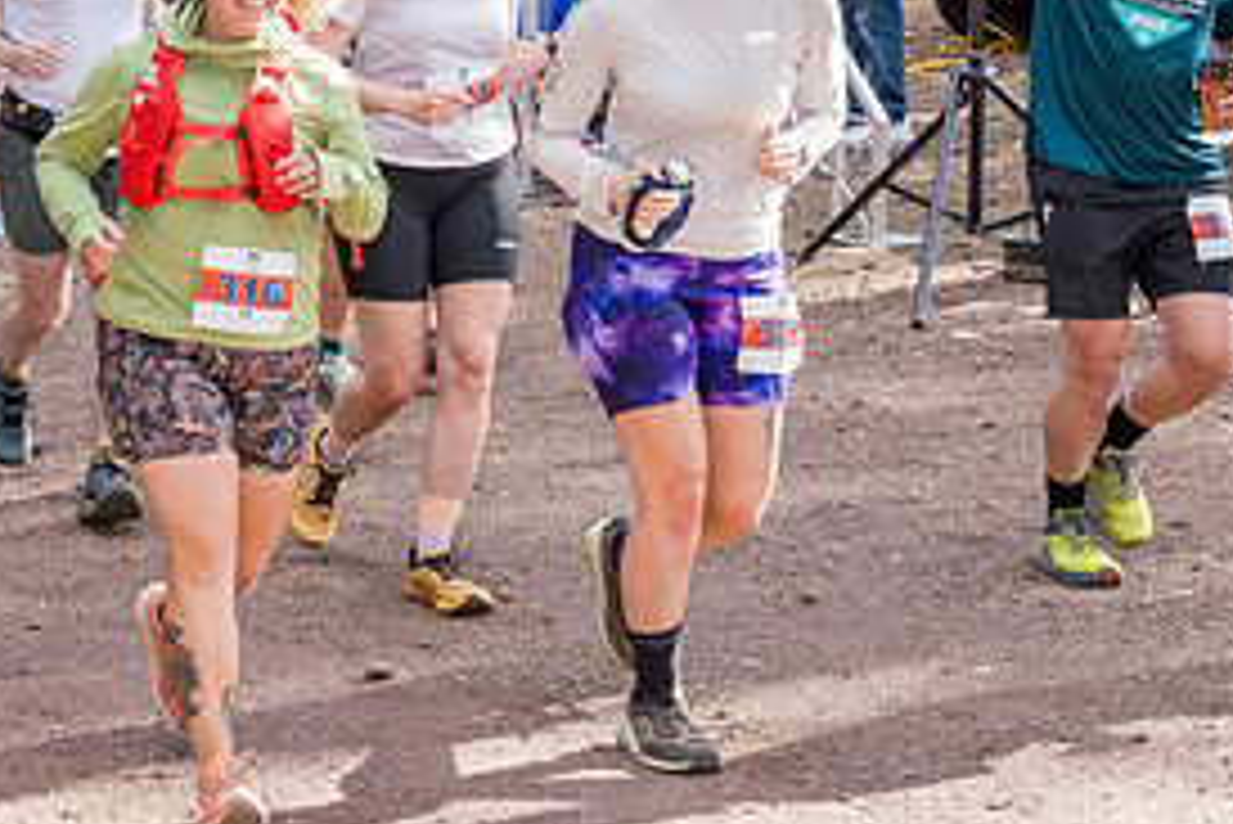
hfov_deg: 14.2
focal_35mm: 143
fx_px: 4900
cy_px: 74
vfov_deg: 9.6
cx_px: 194
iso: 800
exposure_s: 1/500
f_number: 5
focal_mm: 67.6
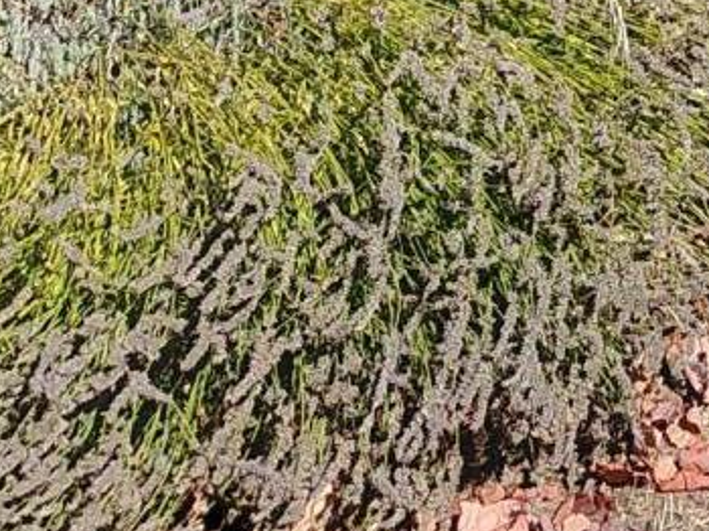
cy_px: -967
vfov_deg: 8.8
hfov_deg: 12.4
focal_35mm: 143
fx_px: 2927
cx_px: 1371
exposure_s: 1/2769
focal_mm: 4.69
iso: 50
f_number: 1.8
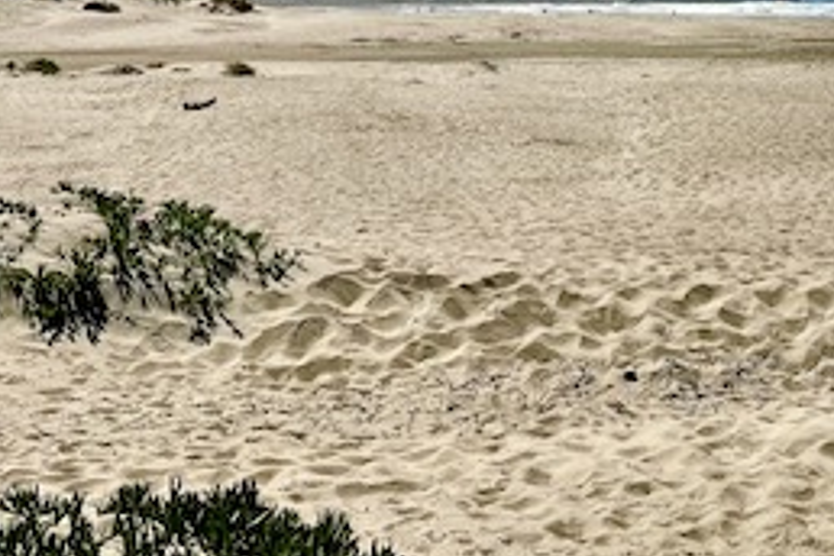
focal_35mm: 63
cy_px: -94
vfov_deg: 20.3
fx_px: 1459
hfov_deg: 31.7
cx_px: 546
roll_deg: +0.6
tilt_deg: +2.1
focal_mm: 5.1
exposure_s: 1/7937
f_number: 1.6
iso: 32
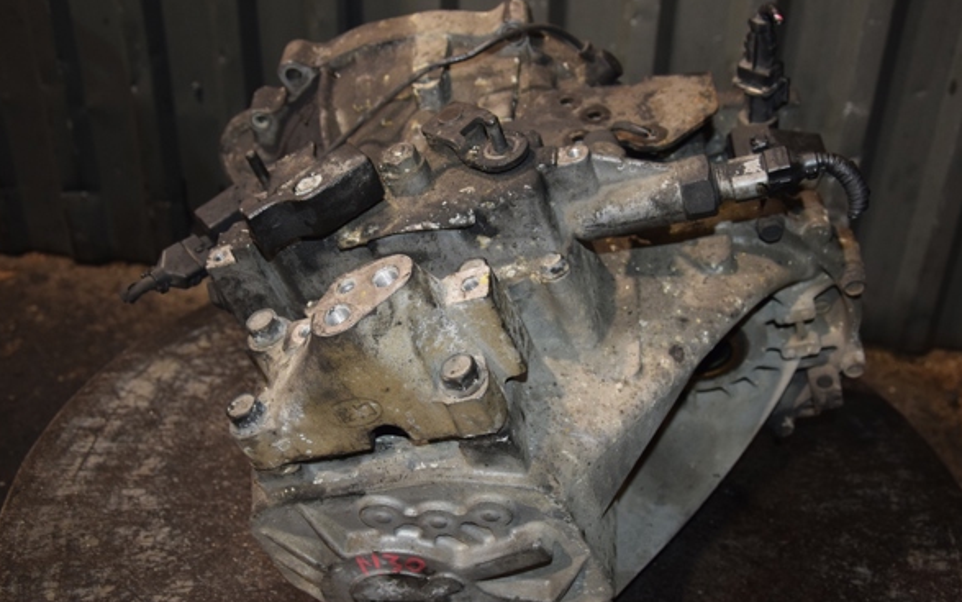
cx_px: 500
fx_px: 1049
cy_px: 289
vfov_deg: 32.0
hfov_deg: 49.3
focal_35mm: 40
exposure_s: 1/60
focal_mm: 24
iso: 800
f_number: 5
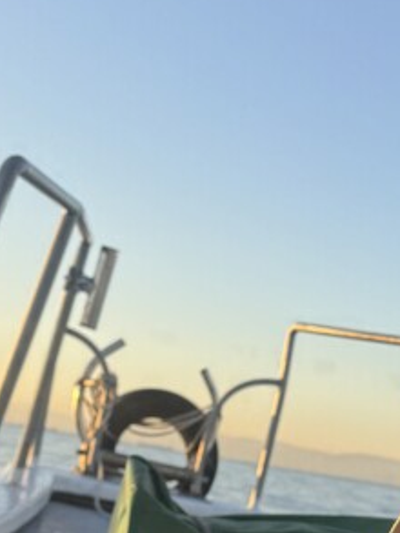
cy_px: 533
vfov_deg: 22.9
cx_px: 369
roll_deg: -10.0
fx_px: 1262
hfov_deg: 17.7
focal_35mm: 82
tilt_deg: -1.2
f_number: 1.78
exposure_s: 1/966
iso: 80
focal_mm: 6.76
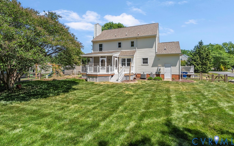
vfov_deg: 67.9
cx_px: 119
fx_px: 108
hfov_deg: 94.3
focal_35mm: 17
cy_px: 67
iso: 800
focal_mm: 16
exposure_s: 1/250
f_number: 8
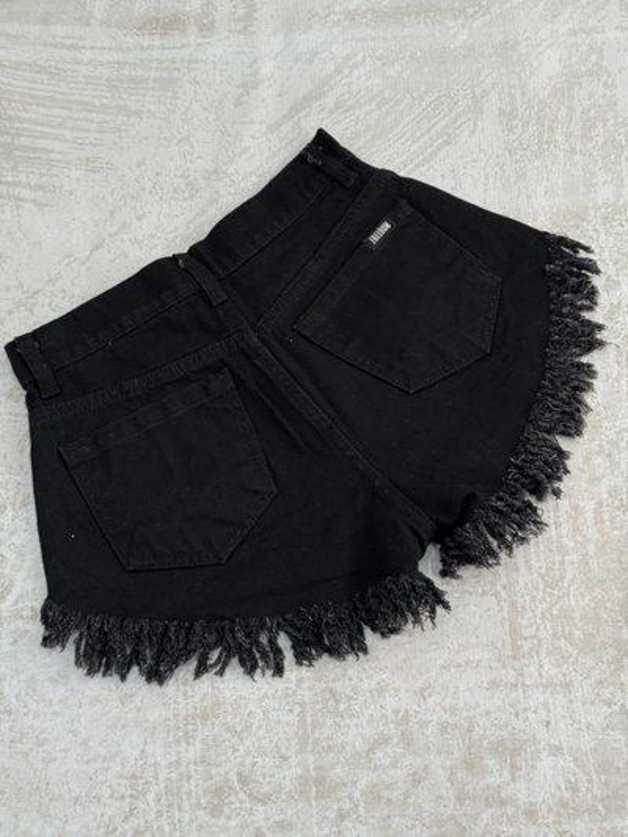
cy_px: 418
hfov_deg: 30.3
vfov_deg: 39.6
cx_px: 314
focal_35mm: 48
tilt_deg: -69.3
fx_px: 1161
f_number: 1.78
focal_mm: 6.76
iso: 64
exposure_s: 1/100
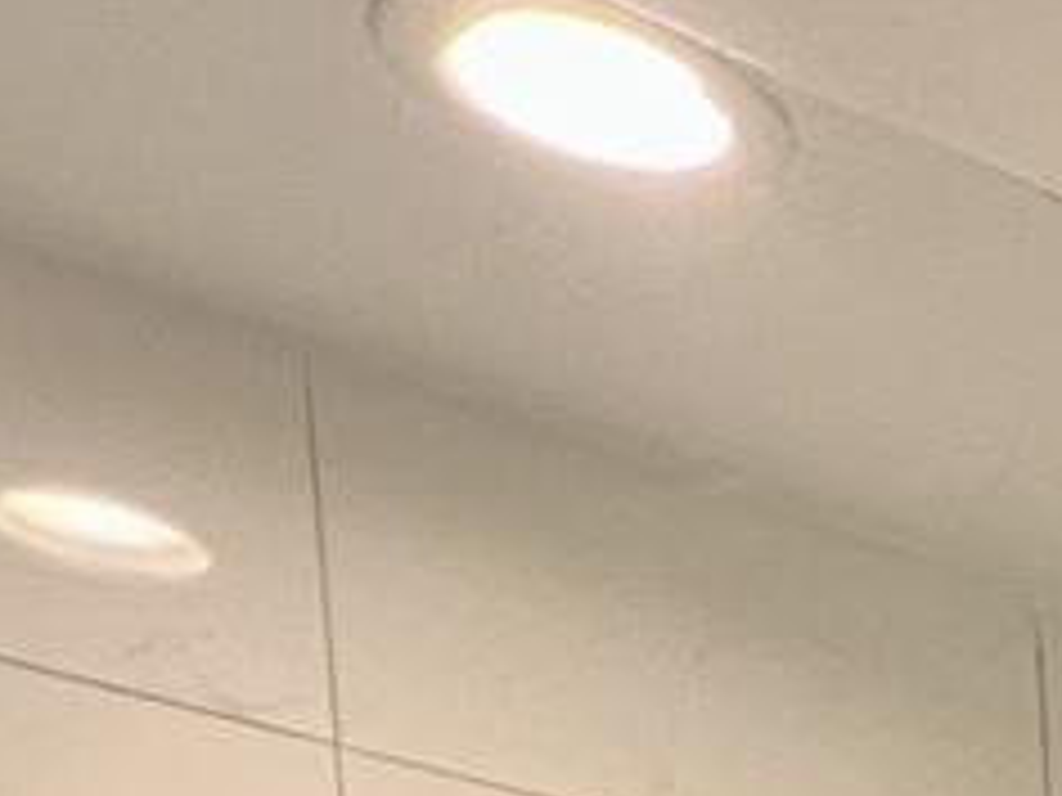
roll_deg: -0.2
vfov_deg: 11.8
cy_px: 2186
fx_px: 2700
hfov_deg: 13.8
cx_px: 2691
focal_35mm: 88
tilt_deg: -5.6
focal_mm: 1.57
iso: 320
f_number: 1.8
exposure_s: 1/60
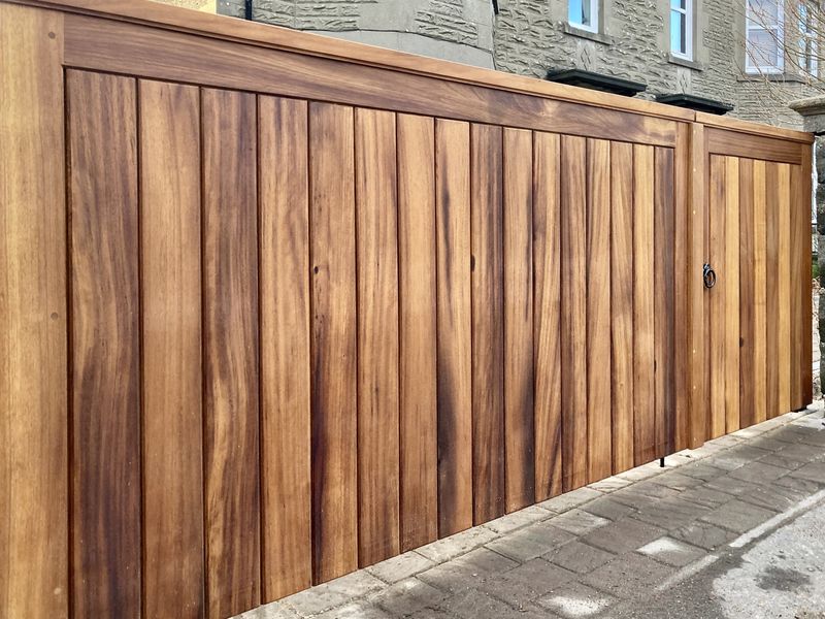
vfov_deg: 49.7
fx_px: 667
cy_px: 310
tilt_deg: -5.0
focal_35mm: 28
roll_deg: +0.9
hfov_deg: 63.4
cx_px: 412
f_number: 1.8
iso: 80
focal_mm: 3.99
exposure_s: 1/100
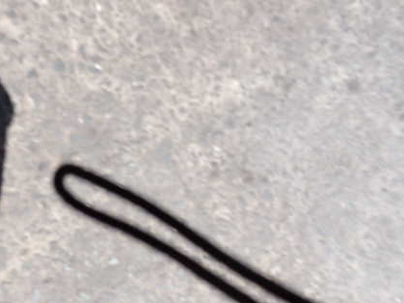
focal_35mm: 43
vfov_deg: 33.6
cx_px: 175
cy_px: 148
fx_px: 502
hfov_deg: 43.8
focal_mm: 5.4
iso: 100
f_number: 3.2
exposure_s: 1/500
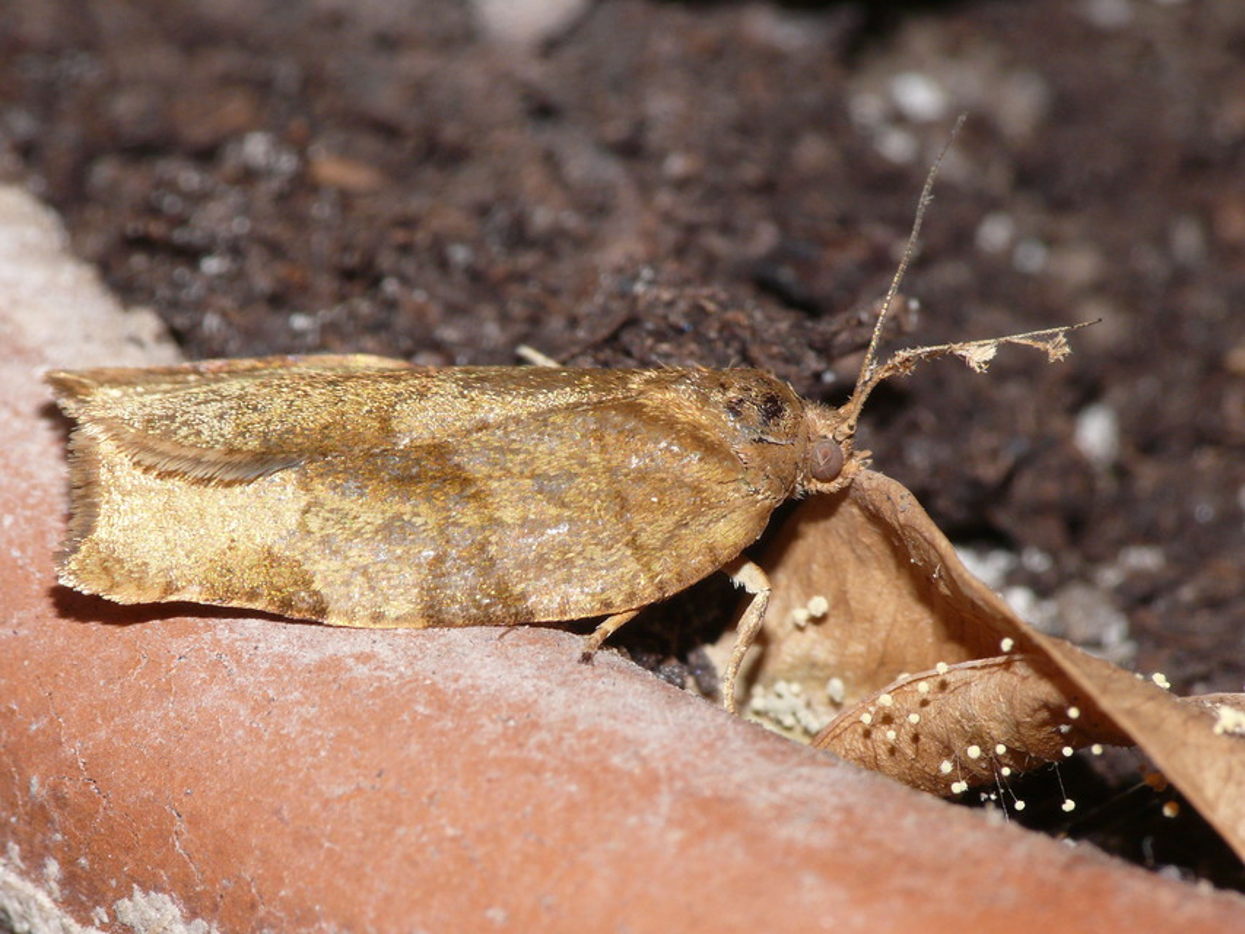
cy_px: 467
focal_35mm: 305
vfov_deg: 4.9
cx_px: 622
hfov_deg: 6.5
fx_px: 10971
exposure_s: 1/250
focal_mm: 64.5
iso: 200
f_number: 10
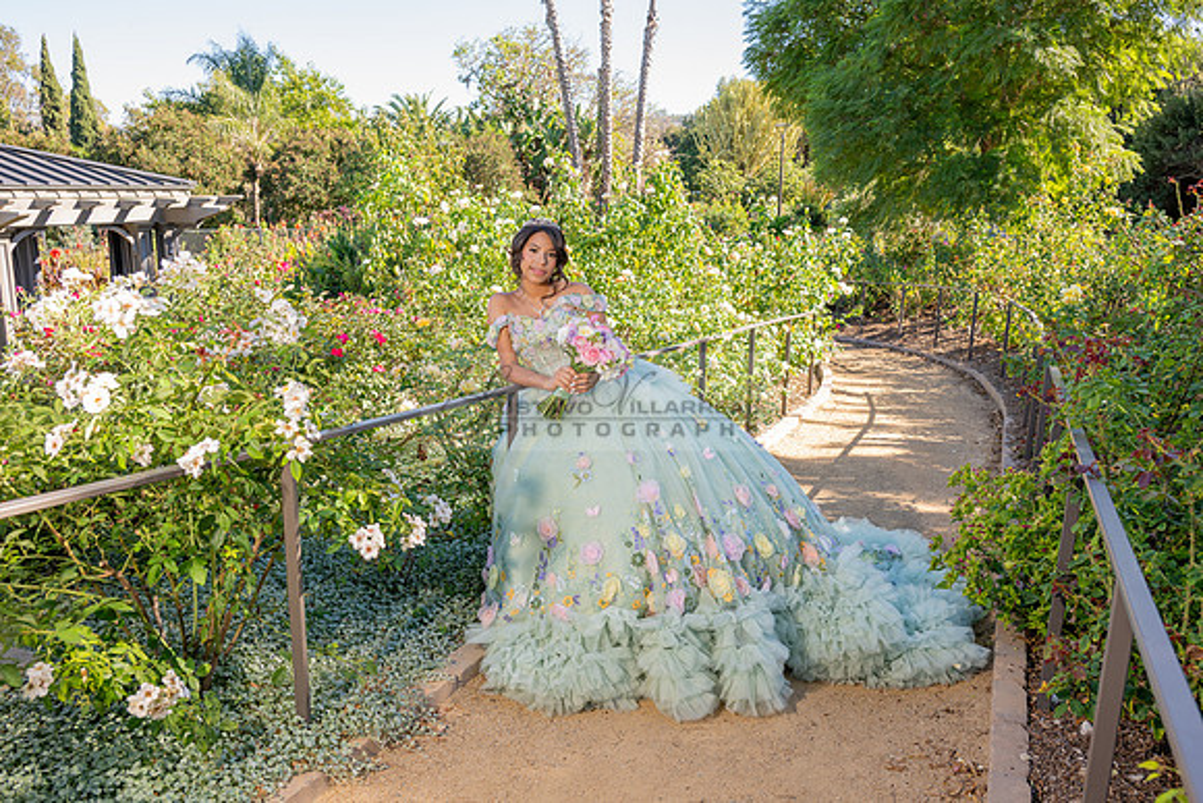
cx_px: 602
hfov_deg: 64.5
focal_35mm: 28
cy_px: 402
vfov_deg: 45.7
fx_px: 953
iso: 200
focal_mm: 28.5
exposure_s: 1/200
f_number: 5
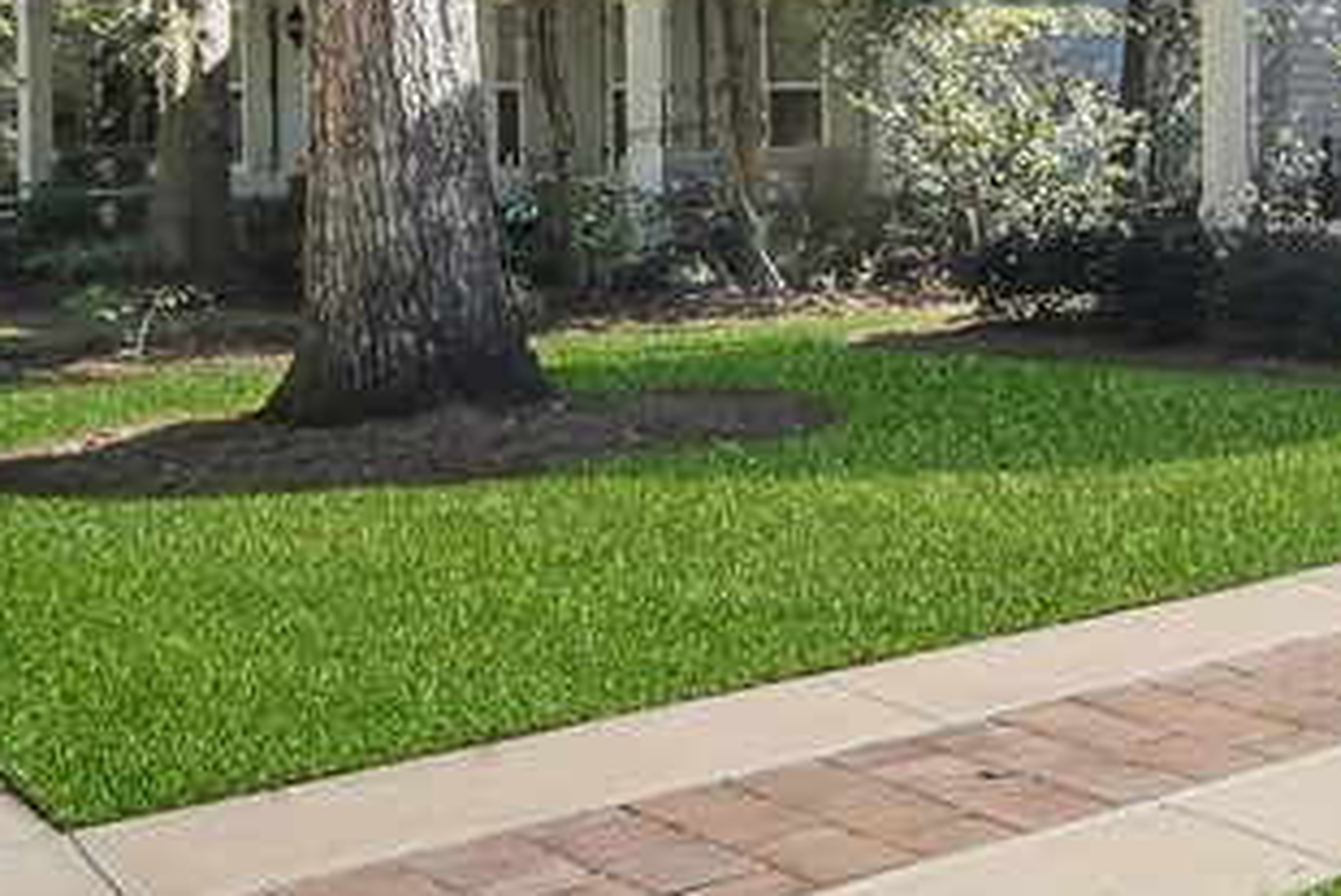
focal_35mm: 56
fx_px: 2087
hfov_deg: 23.9
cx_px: 2226
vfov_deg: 23.8
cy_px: 156
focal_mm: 16
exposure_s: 1/250
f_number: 9
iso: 320
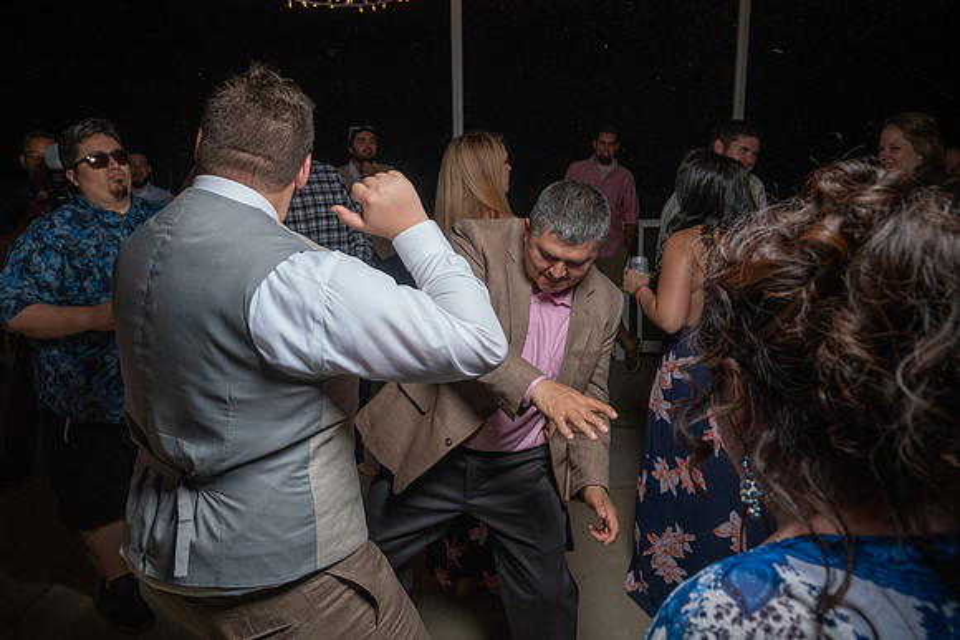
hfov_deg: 67.2
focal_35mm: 27
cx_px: 480
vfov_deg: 47.6
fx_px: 723
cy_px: 268
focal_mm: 23
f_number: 5.6
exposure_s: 1/250
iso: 2000
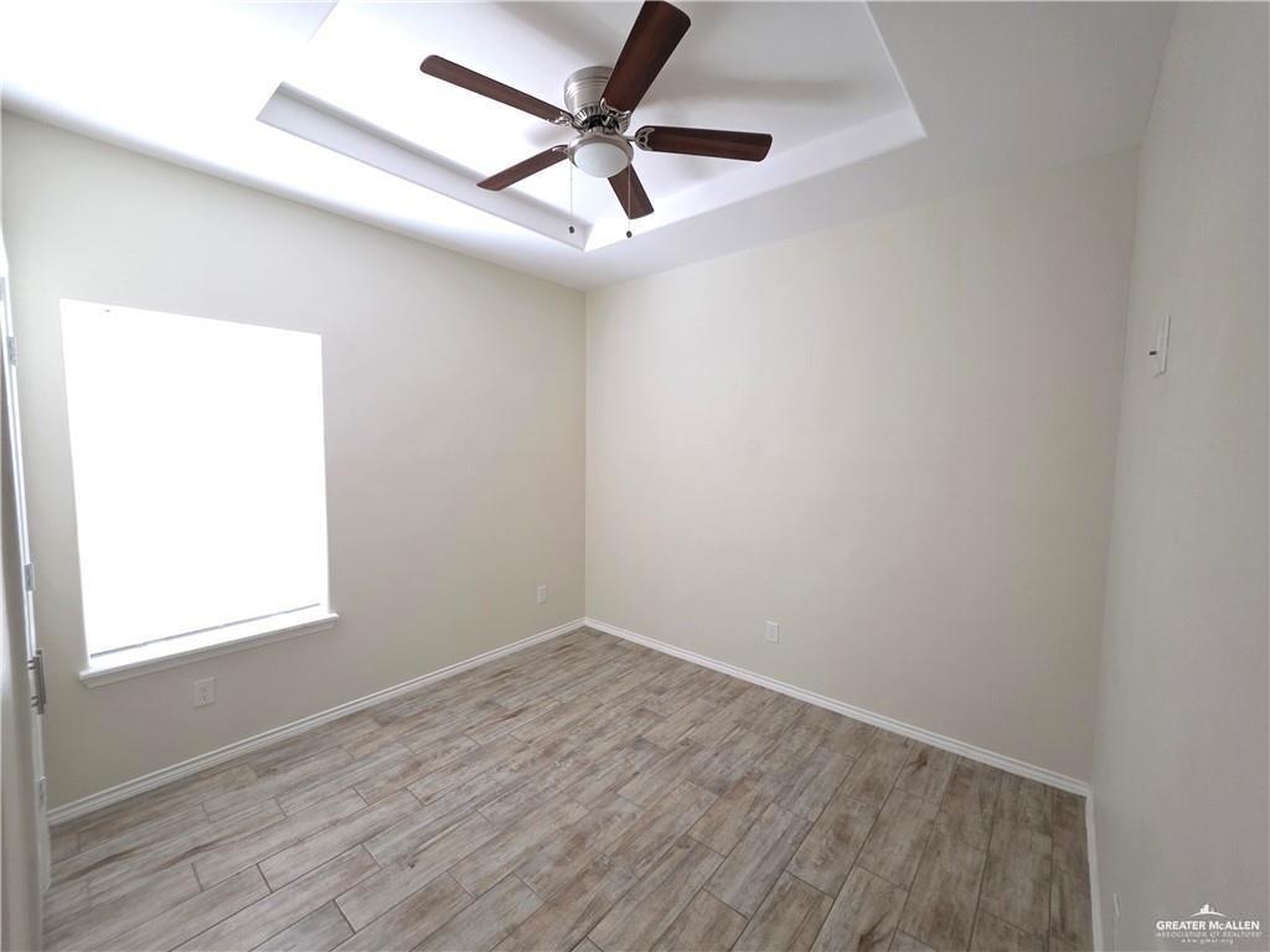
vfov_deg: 89.9
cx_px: 635
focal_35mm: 13
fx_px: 477
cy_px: 476
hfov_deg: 106.2
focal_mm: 2.2
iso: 1000
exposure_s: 1/40
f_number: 1.9
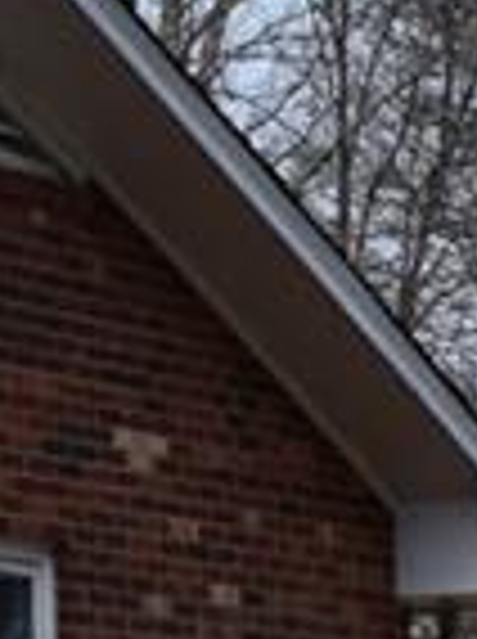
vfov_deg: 7.9
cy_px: 756
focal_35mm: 250
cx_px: -1310
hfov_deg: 5.3
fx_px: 4607
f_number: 11
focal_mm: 24
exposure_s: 1/500
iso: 320
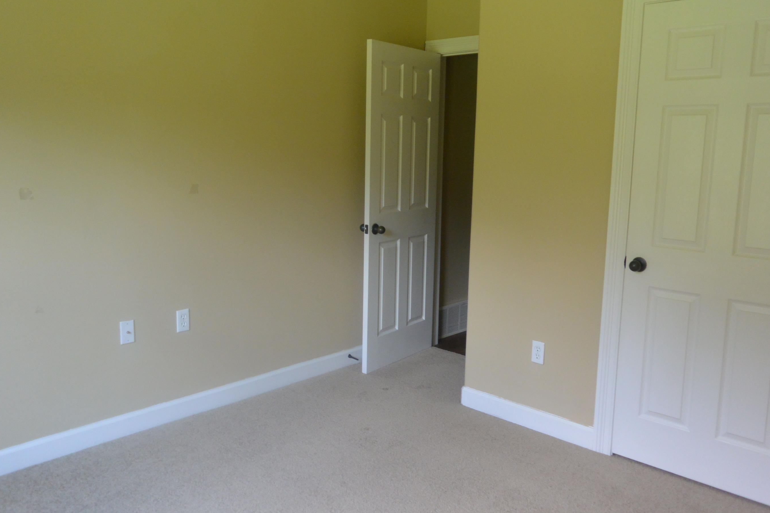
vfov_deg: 43.6
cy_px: 251
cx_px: 379
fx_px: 642
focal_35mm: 30
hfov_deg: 61.9
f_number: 3.5
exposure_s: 1/125
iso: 400
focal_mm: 10
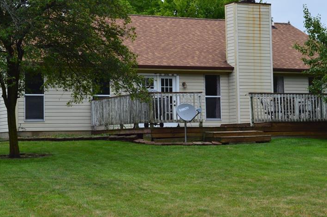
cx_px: 155
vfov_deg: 15.0
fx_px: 826
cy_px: 68
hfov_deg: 22.4
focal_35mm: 91
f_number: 10
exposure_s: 1/320
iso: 400
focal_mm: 42
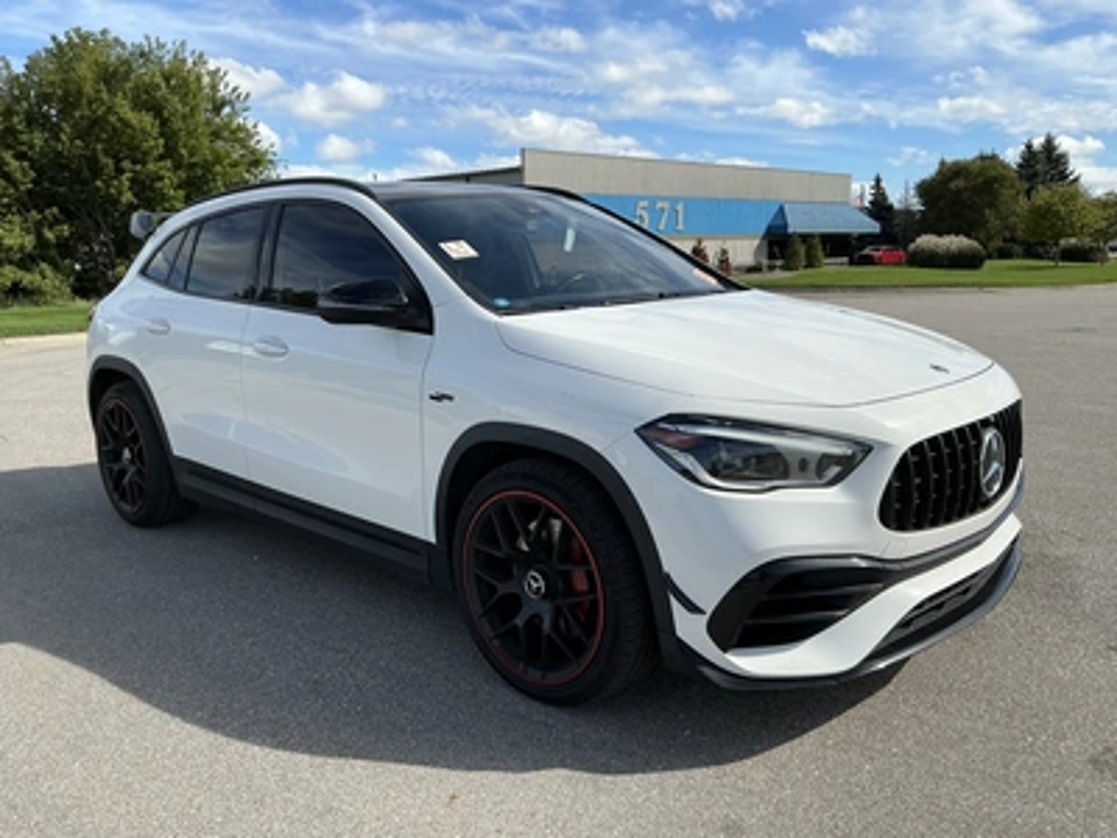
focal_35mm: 28
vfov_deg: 49.7
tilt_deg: -8.4
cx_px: 558
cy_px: 419
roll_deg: +2.1
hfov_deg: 63.4
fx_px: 904
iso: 25
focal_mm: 3
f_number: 1.8
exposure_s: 1/2141
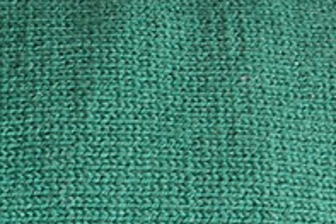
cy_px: 245
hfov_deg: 10.5
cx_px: 43
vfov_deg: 7.0
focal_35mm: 195
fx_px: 1818
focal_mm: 40
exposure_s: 1/40
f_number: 4.8
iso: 400
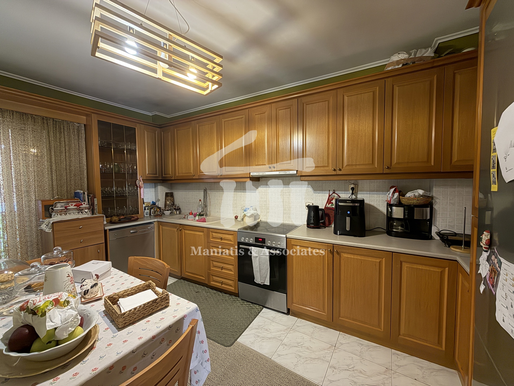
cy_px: 193
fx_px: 208
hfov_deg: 102.1
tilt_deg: -2.7
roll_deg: +0.5
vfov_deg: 85.7
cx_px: 257
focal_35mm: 14
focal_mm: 2.22
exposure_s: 1/33
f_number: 2.2
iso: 640
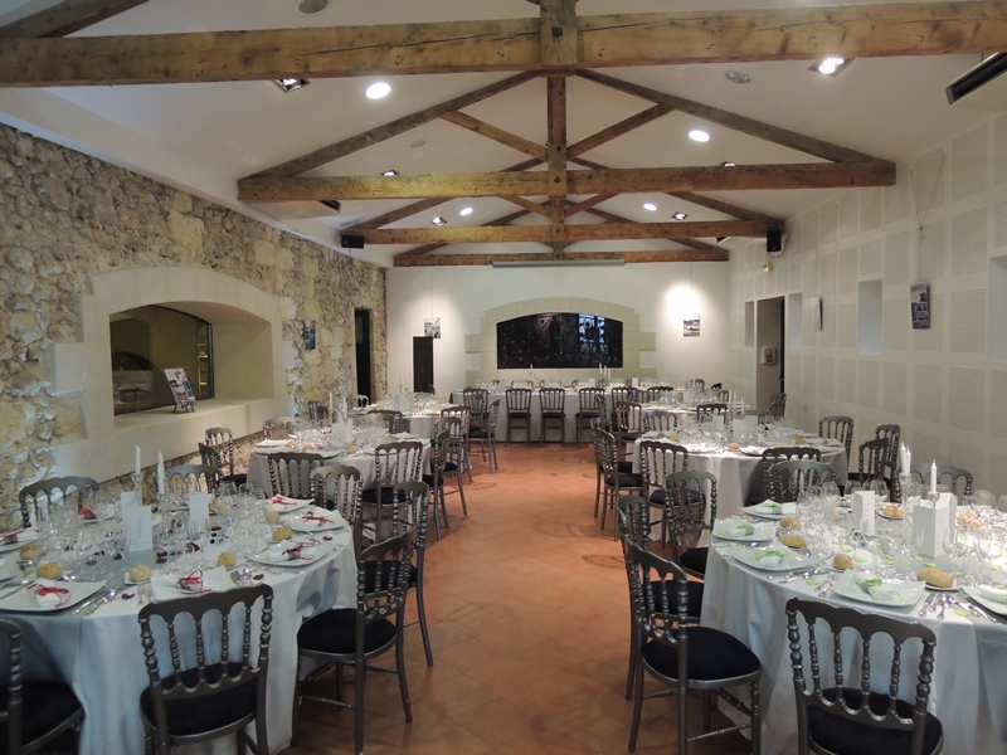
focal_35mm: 24
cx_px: 504
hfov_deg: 71.6
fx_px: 698
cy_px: 378
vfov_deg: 56.8
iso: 400
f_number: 3
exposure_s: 1/30
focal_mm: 4.3
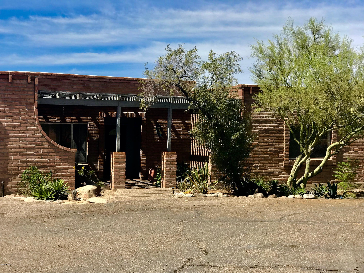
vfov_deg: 25.7
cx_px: 182
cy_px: 136
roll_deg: -1.4
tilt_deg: -0.5
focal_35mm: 57
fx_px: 599
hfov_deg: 33.8
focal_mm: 6.6
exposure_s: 1/1030
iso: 20
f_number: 2.8
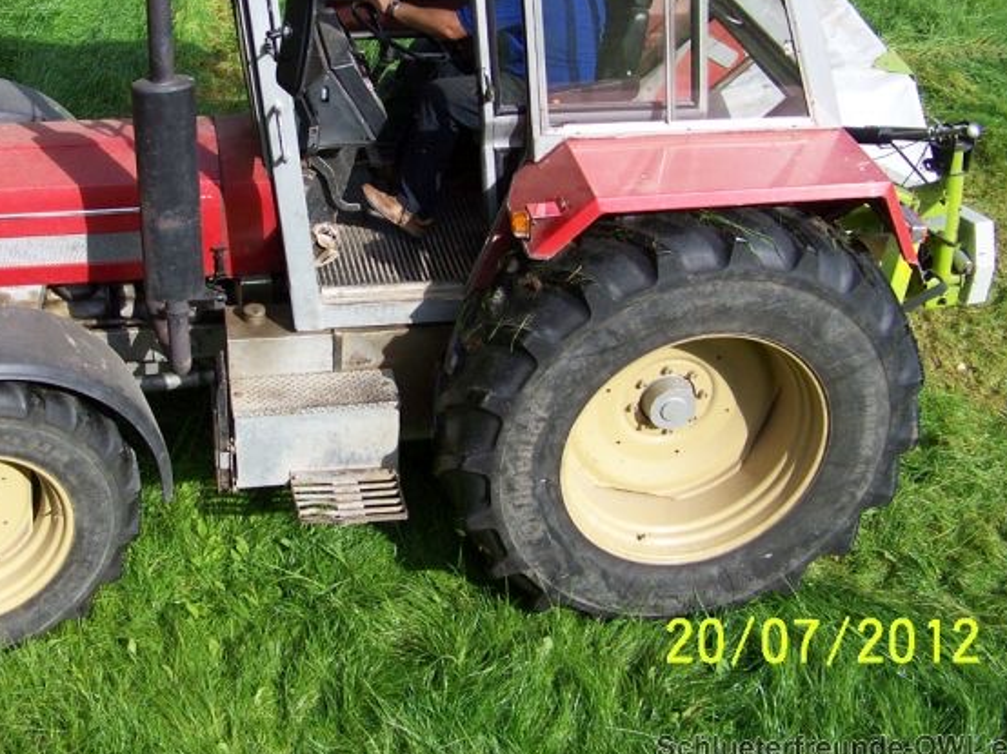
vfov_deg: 27.8
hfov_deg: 36.5
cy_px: 234
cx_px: 336
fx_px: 1512
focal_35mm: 52
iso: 64
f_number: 2.8
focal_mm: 5.85
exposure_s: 1/500
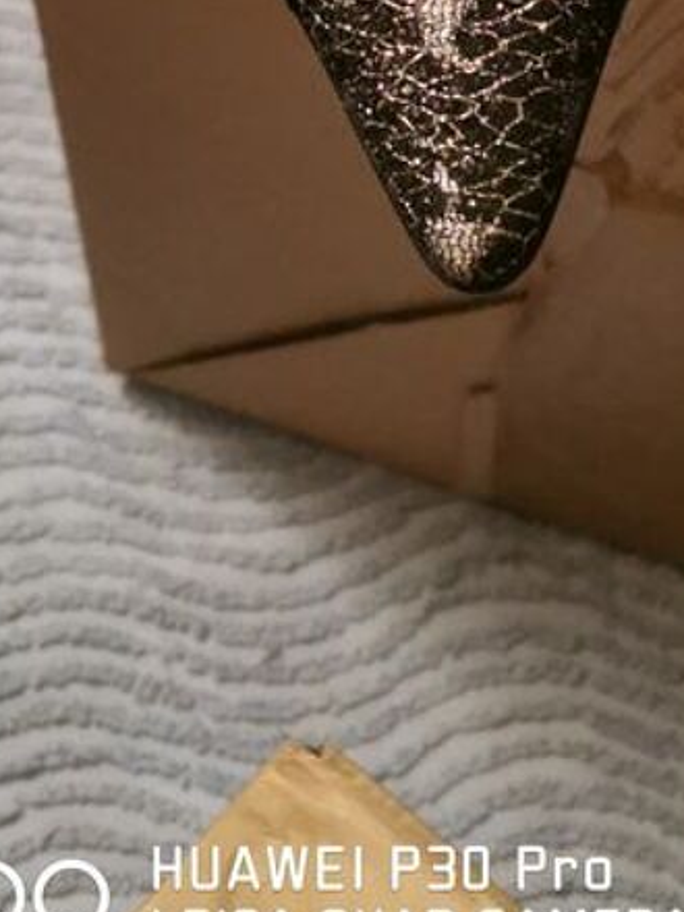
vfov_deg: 17.9
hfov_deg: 14.2
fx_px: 2635
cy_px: -380
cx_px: 881
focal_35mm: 100
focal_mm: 5.56
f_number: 1.6
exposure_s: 1/33.3
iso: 400
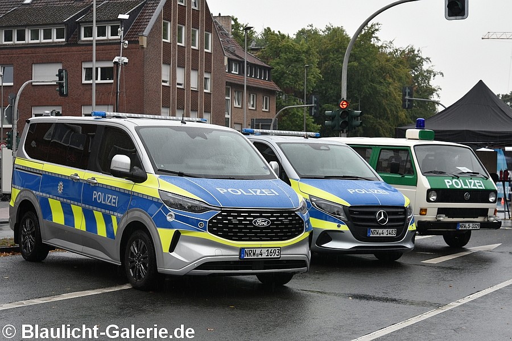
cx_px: 256
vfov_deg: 20.9
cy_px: 170
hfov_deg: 31.0
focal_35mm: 65
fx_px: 924
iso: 400
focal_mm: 65
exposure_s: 1/160
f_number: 6.3
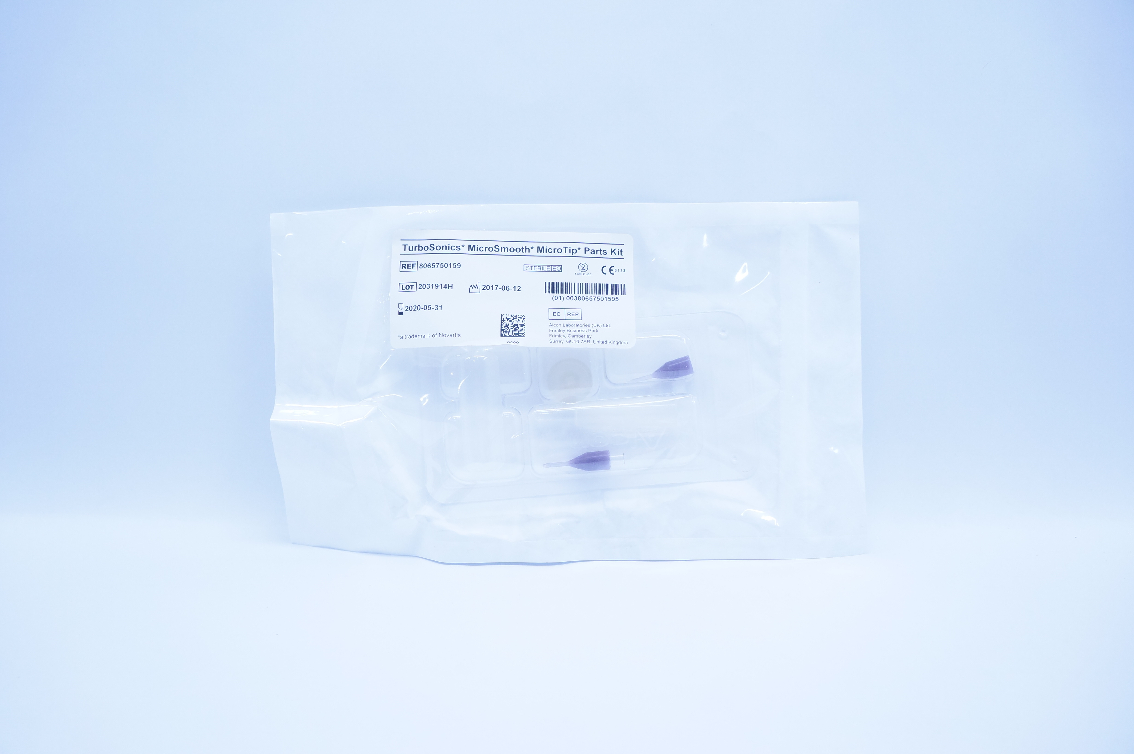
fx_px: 850
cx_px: 567
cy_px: 377
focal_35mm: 27
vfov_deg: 47.8
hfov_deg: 67.4
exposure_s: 1/200
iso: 800
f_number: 4.5
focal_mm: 18
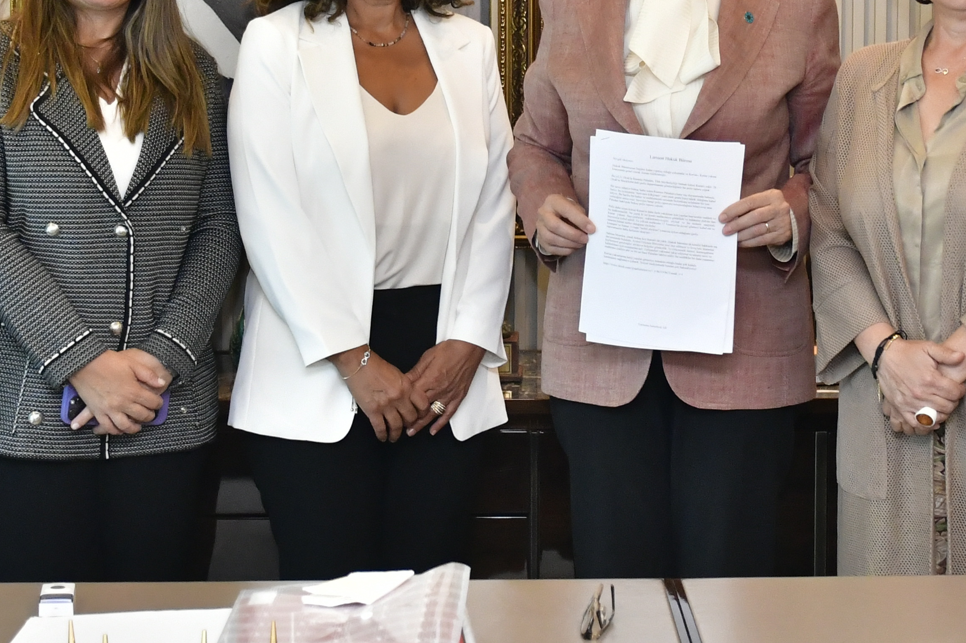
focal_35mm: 106
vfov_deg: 12.8
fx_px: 2843
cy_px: 118
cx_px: 548
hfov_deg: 19.3
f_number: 4.8
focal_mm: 30
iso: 1600
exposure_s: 1/180
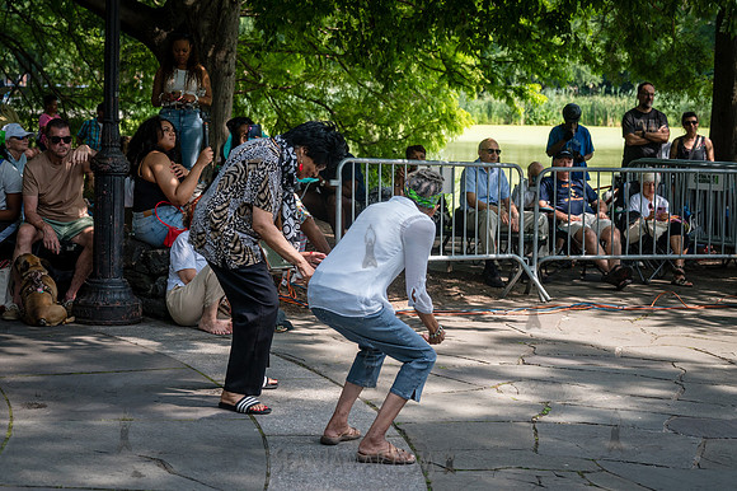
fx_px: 1431
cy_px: 212
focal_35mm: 70
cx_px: 370
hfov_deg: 28.9
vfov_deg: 19.4
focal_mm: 58
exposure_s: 1/1250
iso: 640
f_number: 4
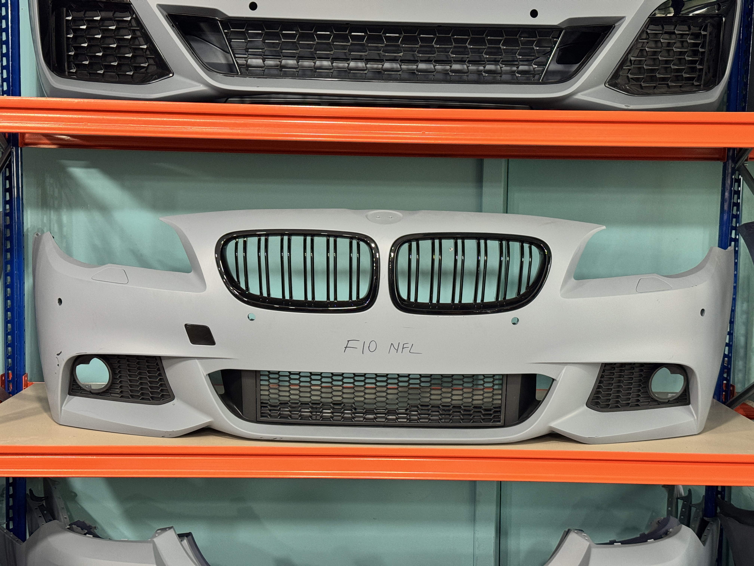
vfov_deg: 30.3
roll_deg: -0.6
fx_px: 1046
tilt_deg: -3.9
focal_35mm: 48
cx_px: 377
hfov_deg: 39.7
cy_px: 283
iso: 250
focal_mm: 6.76
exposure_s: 1/33
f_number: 1.78
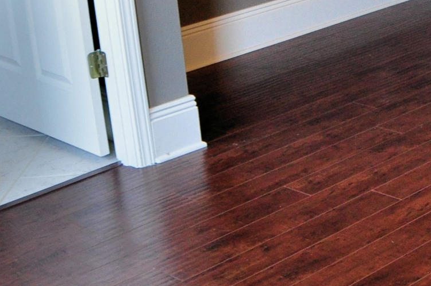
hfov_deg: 16.2
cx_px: 558
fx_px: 1435
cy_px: -45
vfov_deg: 11.2
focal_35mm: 120
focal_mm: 20
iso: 800
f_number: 3.5
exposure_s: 1/25
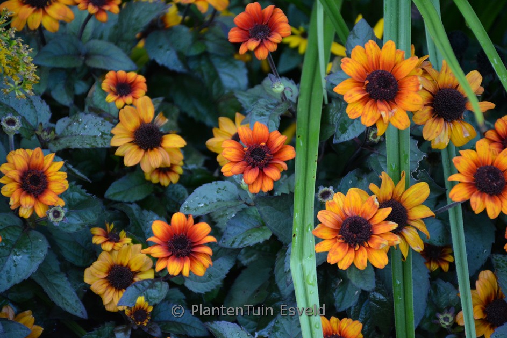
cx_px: 249
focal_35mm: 228
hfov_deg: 9.0
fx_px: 3211
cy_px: 164
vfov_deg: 6.0
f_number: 5.6
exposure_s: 1/500
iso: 1800
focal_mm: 140
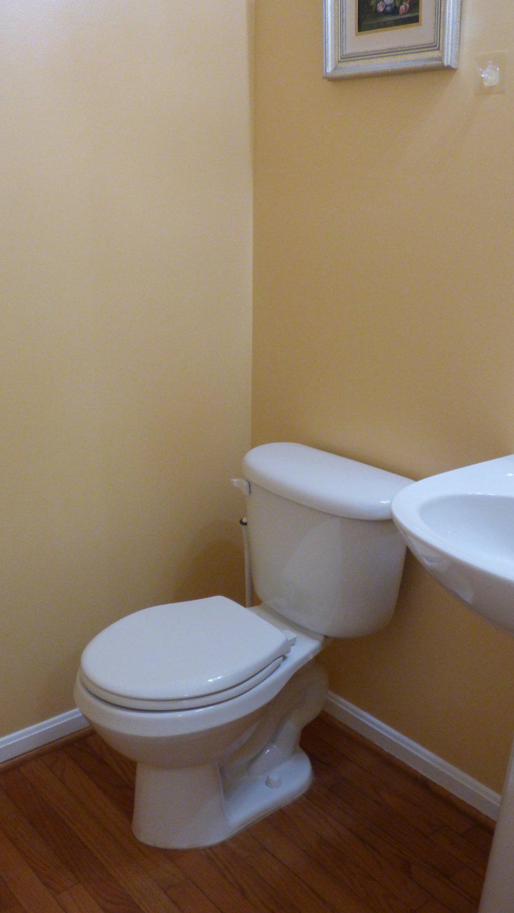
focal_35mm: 36
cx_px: 278
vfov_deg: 55.3
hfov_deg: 32.8
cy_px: 456
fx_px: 872
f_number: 3.4
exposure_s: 1/15
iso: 400
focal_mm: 5.78
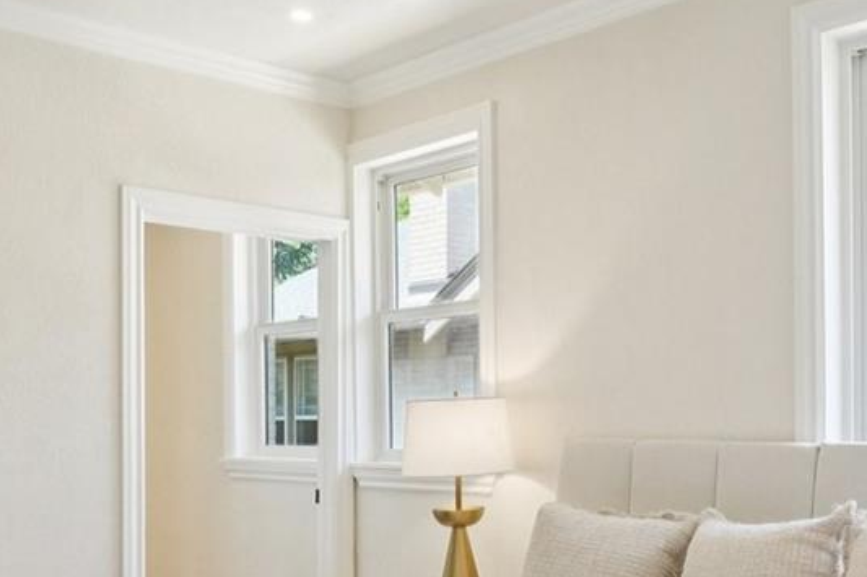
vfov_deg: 29.4
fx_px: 1083
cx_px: 610
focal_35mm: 45
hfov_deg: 42.7
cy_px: 431
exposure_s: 1/30
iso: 800
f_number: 8
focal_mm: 10
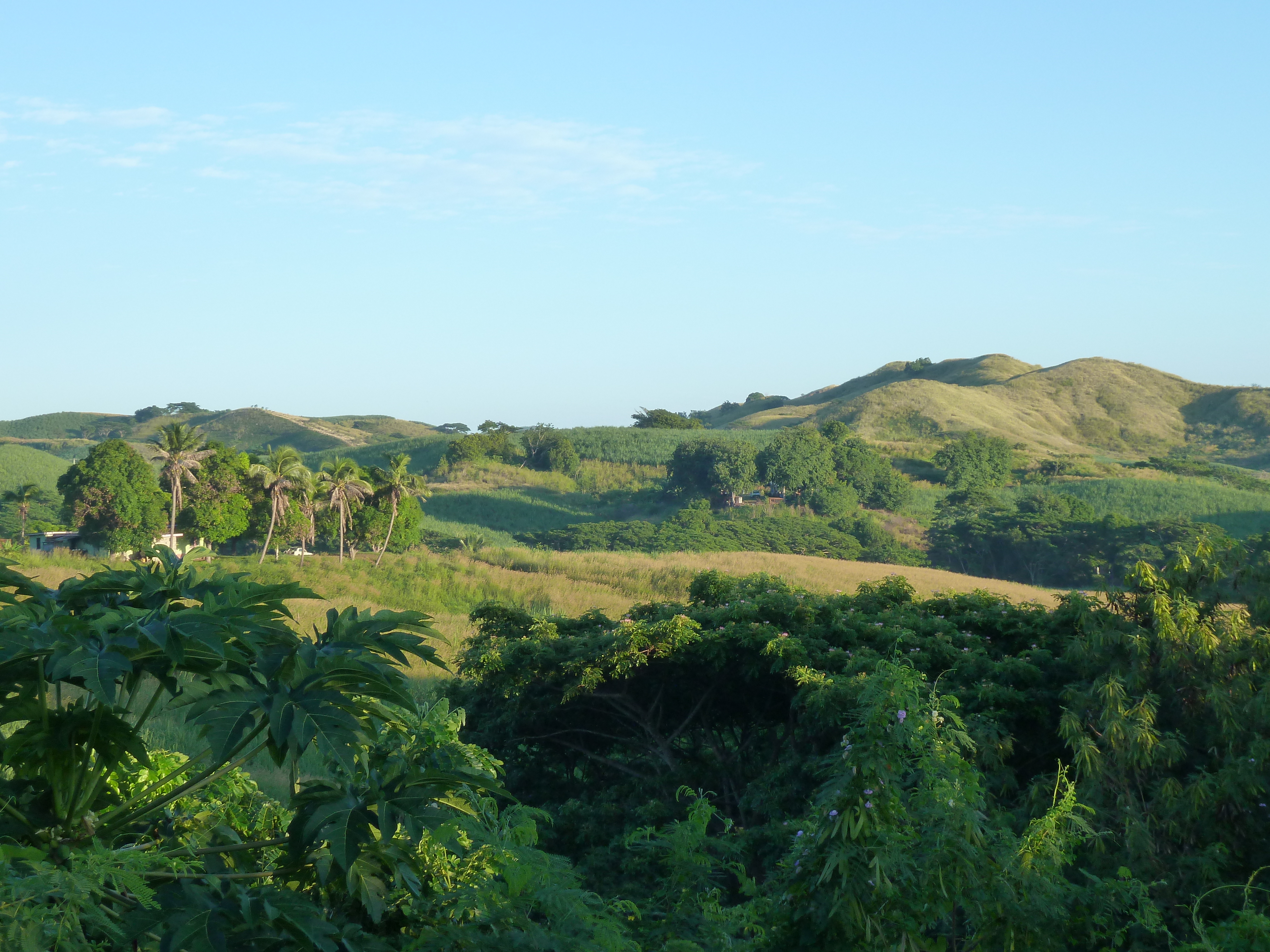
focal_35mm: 72
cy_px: 476
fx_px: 2642
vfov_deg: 20.4
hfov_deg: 27.0
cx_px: 635
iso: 125
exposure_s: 1/200
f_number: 4.1
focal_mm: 11.9
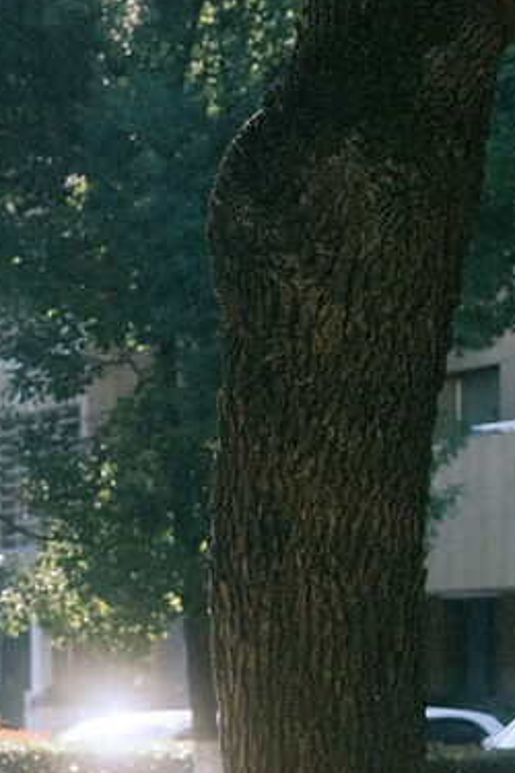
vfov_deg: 10.9
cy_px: 593
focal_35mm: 189
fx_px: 4055
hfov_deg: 7.0
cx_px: -548
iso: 500
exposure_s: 1/1000
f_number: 2.8
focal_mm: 30.2
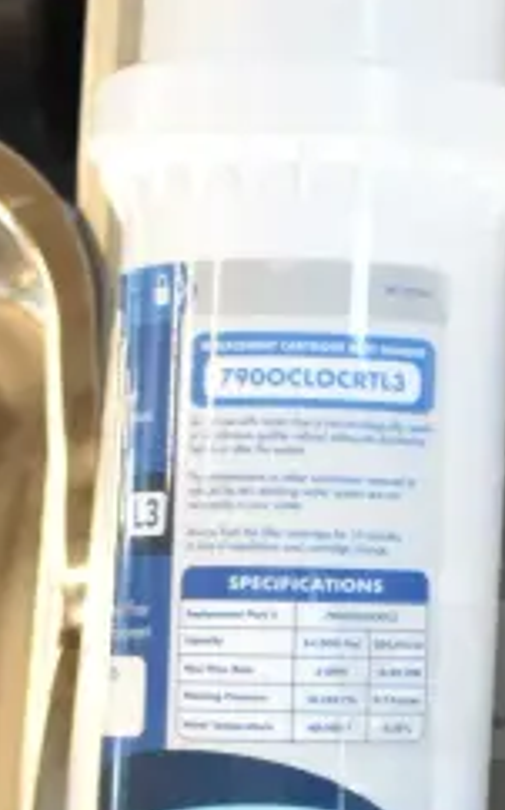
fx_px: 2800
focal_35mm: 127
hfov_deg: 10.0
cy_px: 492
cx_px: 709
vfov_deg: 16.4
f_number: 3.8
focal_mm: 22
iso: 640
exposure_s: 1/30
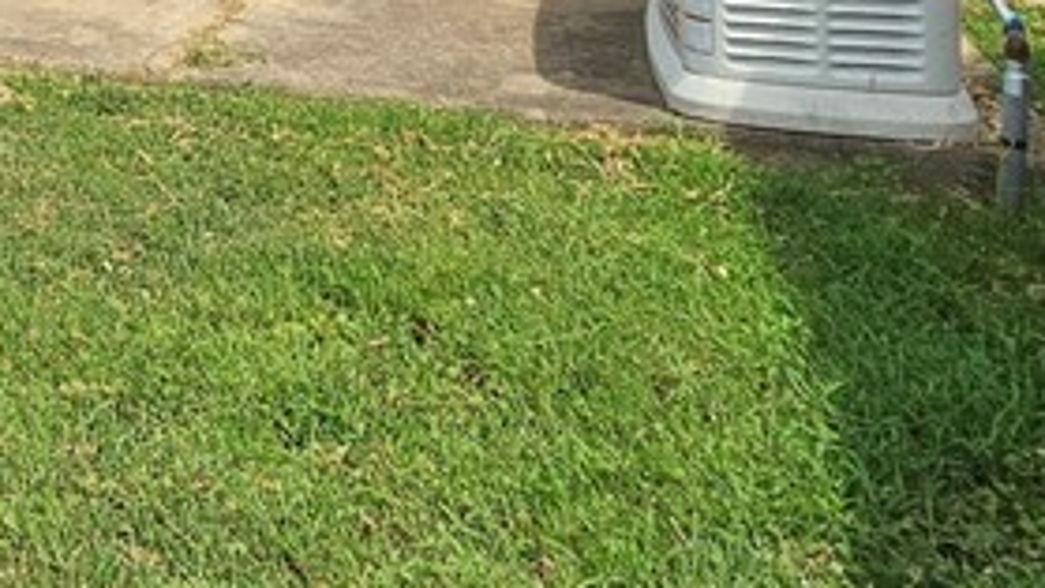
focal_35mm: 52
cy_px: -337
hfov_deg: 32.7
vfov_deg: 19.5
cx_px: -213
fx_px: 1441
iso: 50
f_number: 2.2
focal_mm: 2.2
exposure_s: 1/2866
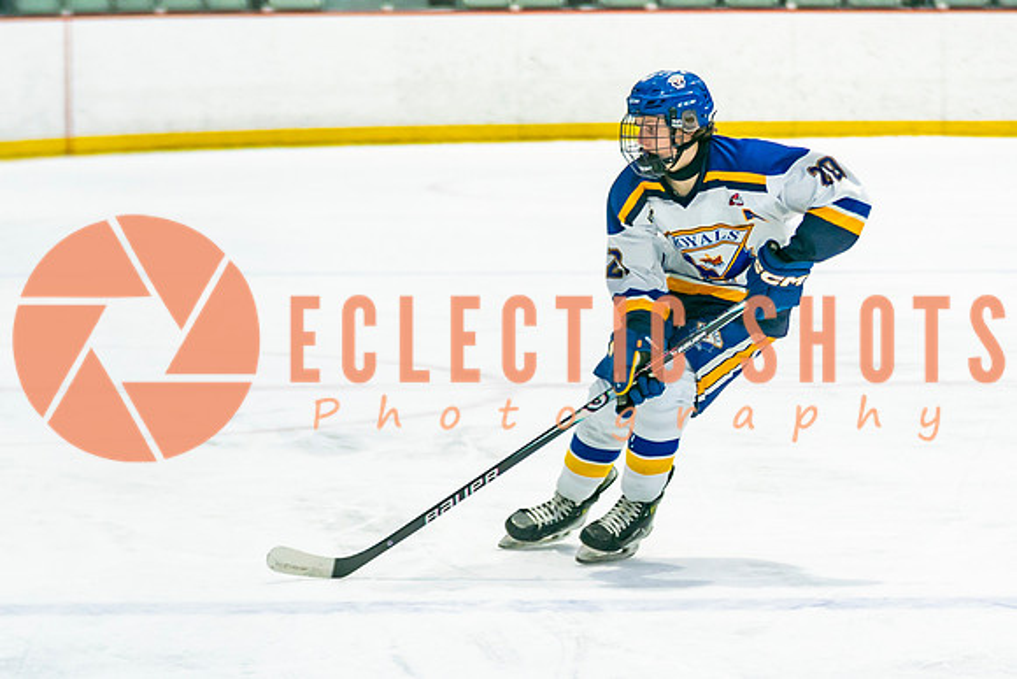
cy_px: 416
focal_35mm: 240
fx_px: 6791
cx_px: 770
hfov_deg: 8.6
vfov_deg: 5.7
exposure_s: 1/640
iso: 320
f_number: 2.8
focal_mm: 102
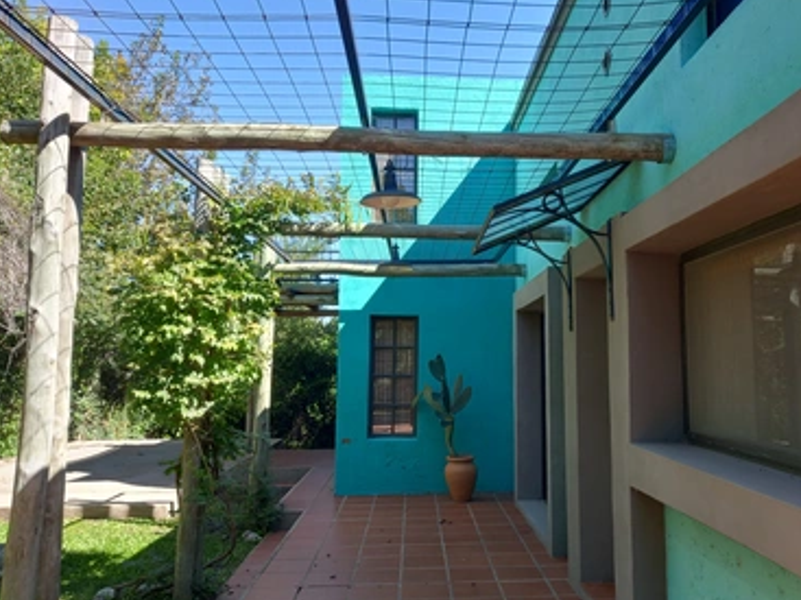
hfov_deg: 59.8
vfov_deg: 46.8
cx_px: 445
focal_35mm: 30
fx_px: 694
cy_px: 292
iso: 25
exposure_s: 1/100
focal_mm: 4.6
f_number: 2
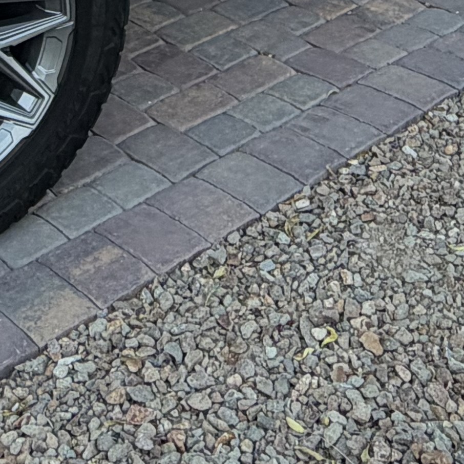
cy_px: -264
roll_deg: -0.8
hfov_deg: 22.1
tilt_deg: -11.6
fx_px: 1183
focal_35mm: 78
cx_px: 168
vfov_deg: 19.0
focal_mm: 2.22
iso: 40
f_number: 2.2
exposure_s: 1/178
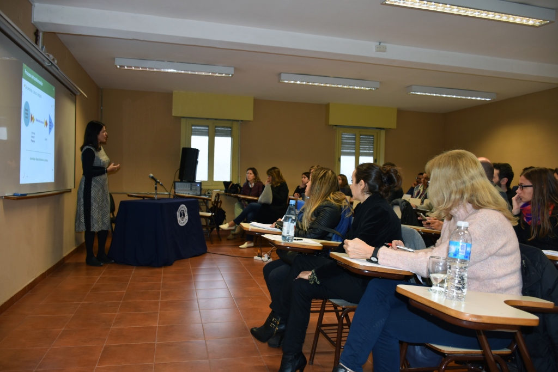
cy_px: 186
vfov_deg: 47.9
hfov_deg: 67.4
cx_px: 279
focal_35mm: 27
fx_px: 419
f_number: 3.5
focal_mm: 18
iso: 400
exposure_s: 1/60
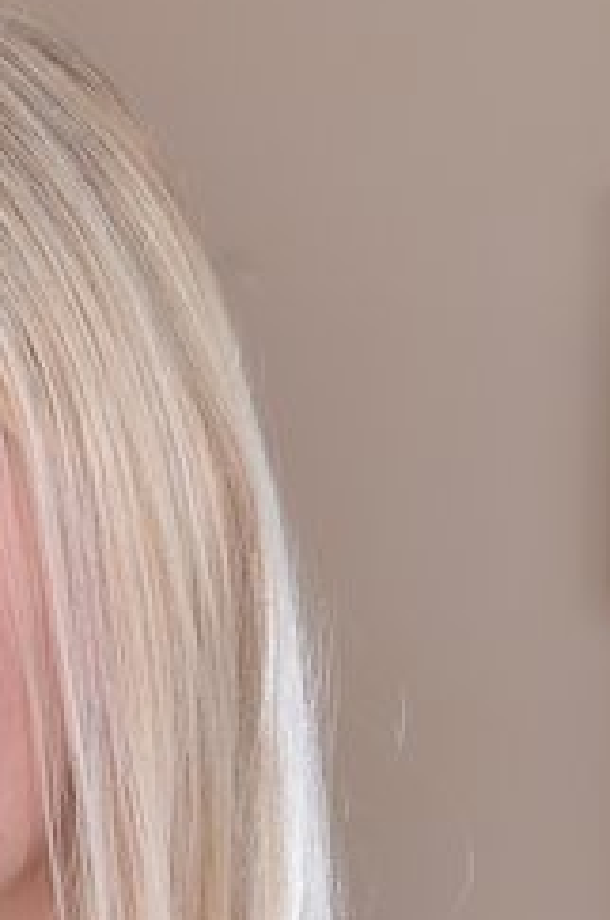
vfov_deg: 7.3
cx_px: -212
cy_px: 1435
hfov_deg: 4.9
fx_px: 7096
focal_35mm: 278
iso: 200
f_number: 5.6
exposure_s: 1/200
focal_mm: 50
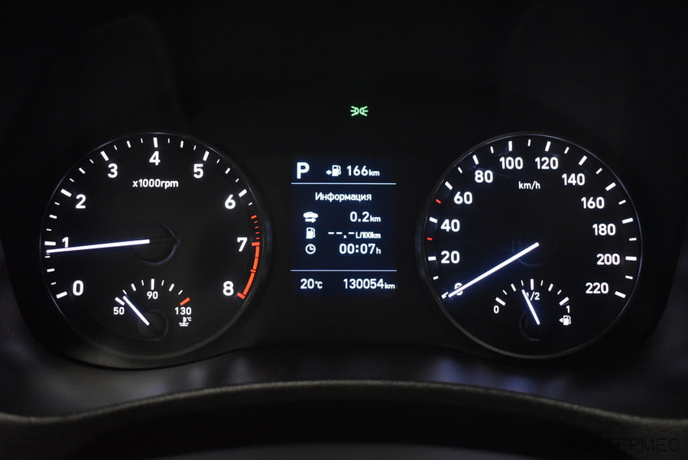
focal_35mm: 36
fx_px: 689
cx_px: 344
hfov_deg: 53.1
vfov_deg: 37.0
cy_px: 230
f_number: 4
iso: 4000
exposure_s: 1/80
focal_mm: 24
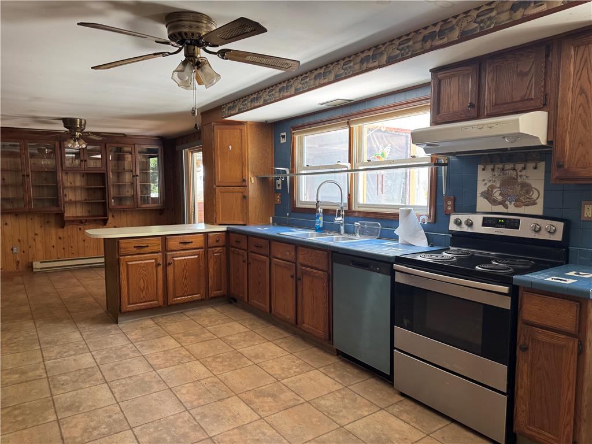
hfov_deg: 71.6
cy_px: 222
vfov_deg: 56.8
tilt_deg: -6.3
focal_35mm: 24
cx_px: 296
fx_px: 410
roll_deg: -0.6
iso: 200
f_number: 1.78
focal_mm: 6.76
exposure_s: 1/68
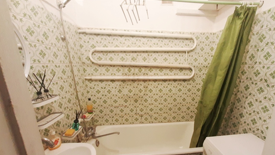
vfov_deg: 66.1
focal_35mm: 16
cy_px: 97
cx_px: 150
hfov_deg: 99.1
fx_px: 117
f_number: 2.2
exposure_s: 1/25
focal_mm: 1.42
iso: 160
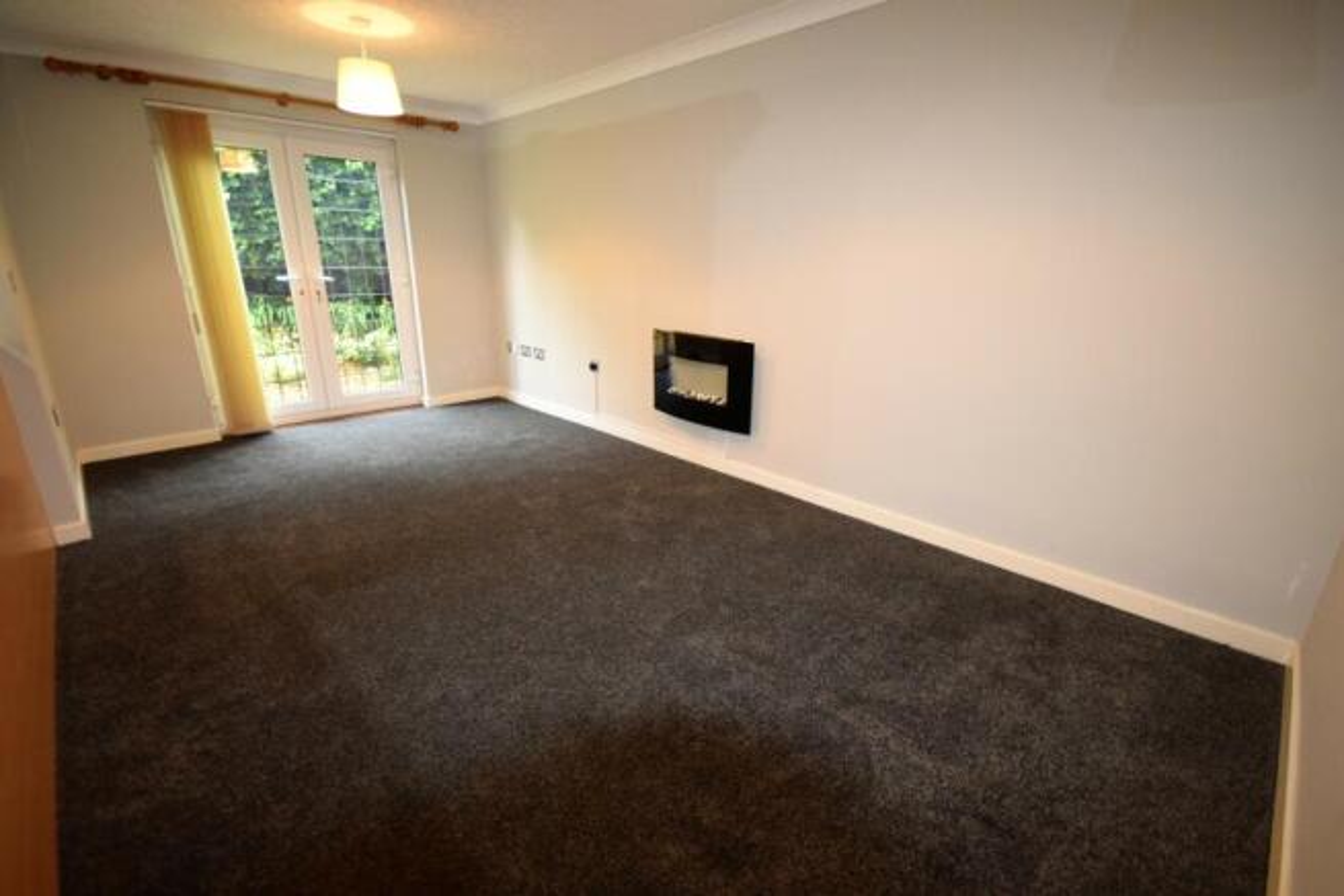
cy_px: 448
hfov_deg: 100.4
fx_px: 560
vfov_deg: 77.4
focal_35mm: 15
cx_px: 672
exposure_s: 1/60
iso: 2800
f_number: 4
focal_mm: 10
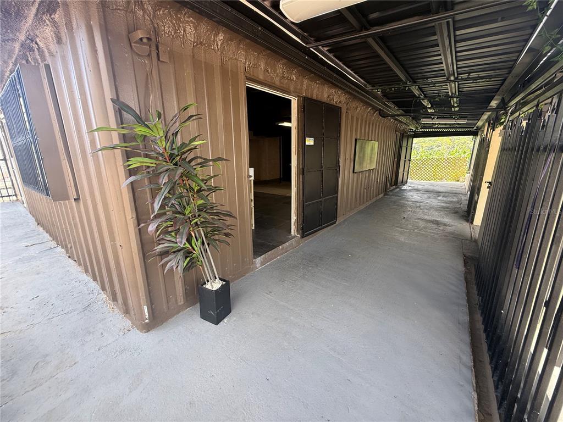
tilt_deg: -14.3
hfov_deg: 102.1
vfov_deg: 85.7
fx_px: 228
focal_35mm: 14
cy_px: 211
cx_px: 282
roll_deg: +1.2
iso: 80
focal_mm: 2.22
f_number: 2.2
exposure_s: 1/99
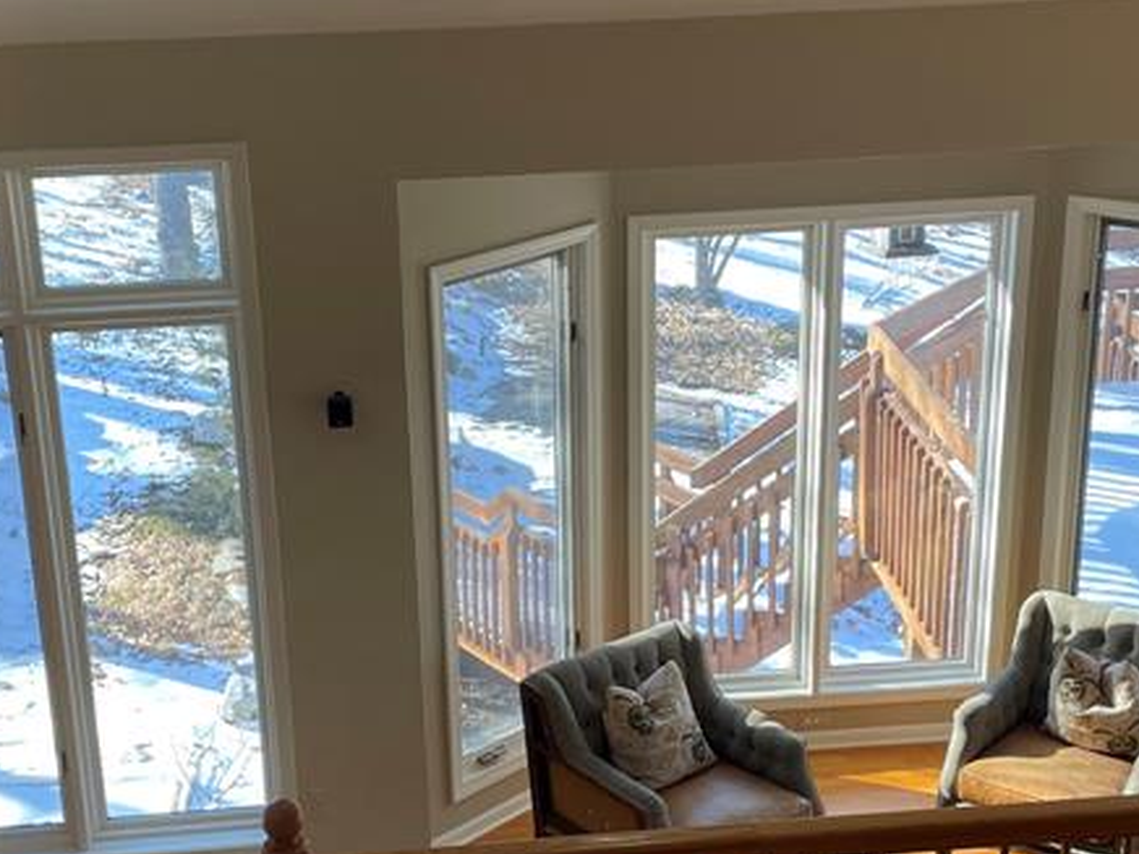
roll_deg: +2.2
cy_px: 517
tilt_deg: -22.6
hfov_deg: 31.7
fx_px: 2007
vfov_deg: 24.0
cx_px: 525
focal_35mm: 61
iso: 32
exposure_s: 1/120
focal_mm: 4.2
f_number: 1.6
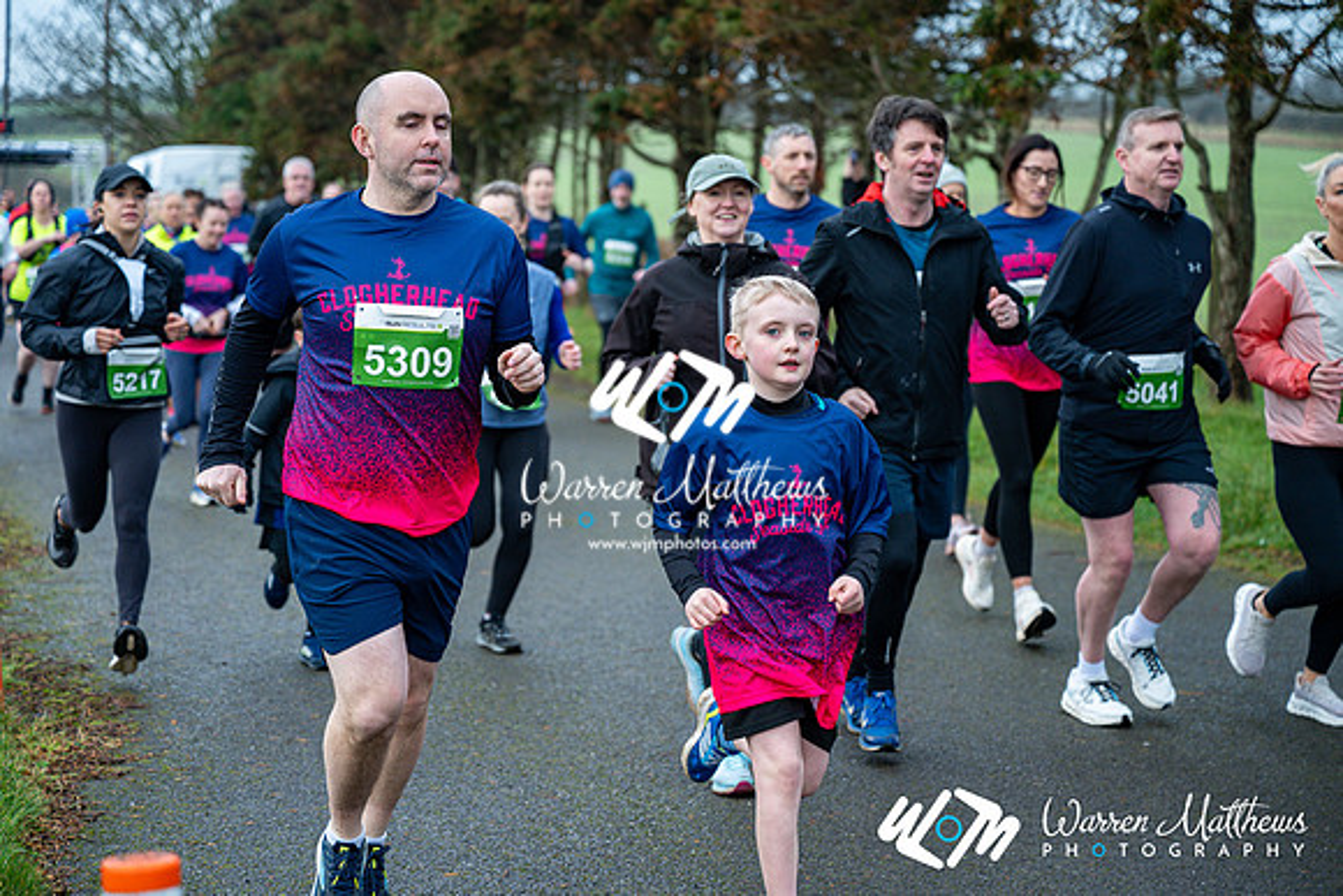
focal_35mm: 70
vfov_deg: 19.5
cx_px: 672
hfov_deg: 28.8
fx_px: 2612
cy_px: 448
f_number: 2.8
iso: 450
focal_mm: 70
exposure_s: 1/1250
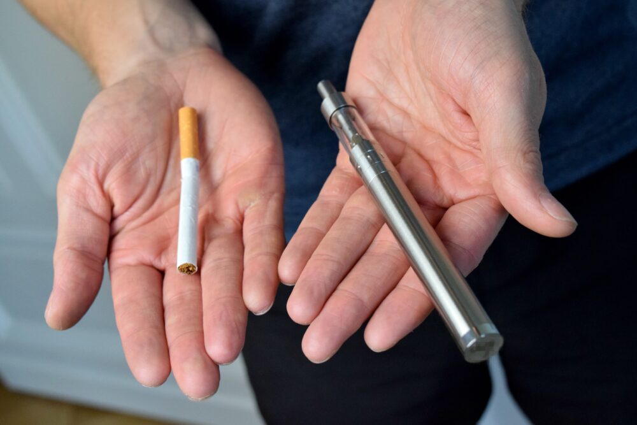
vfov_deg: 25.8
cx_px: 318
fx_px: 929
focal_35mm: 52
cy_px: 212
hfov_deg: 37.8
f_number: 7.1
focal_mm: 35
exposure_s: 1/200
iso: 1600
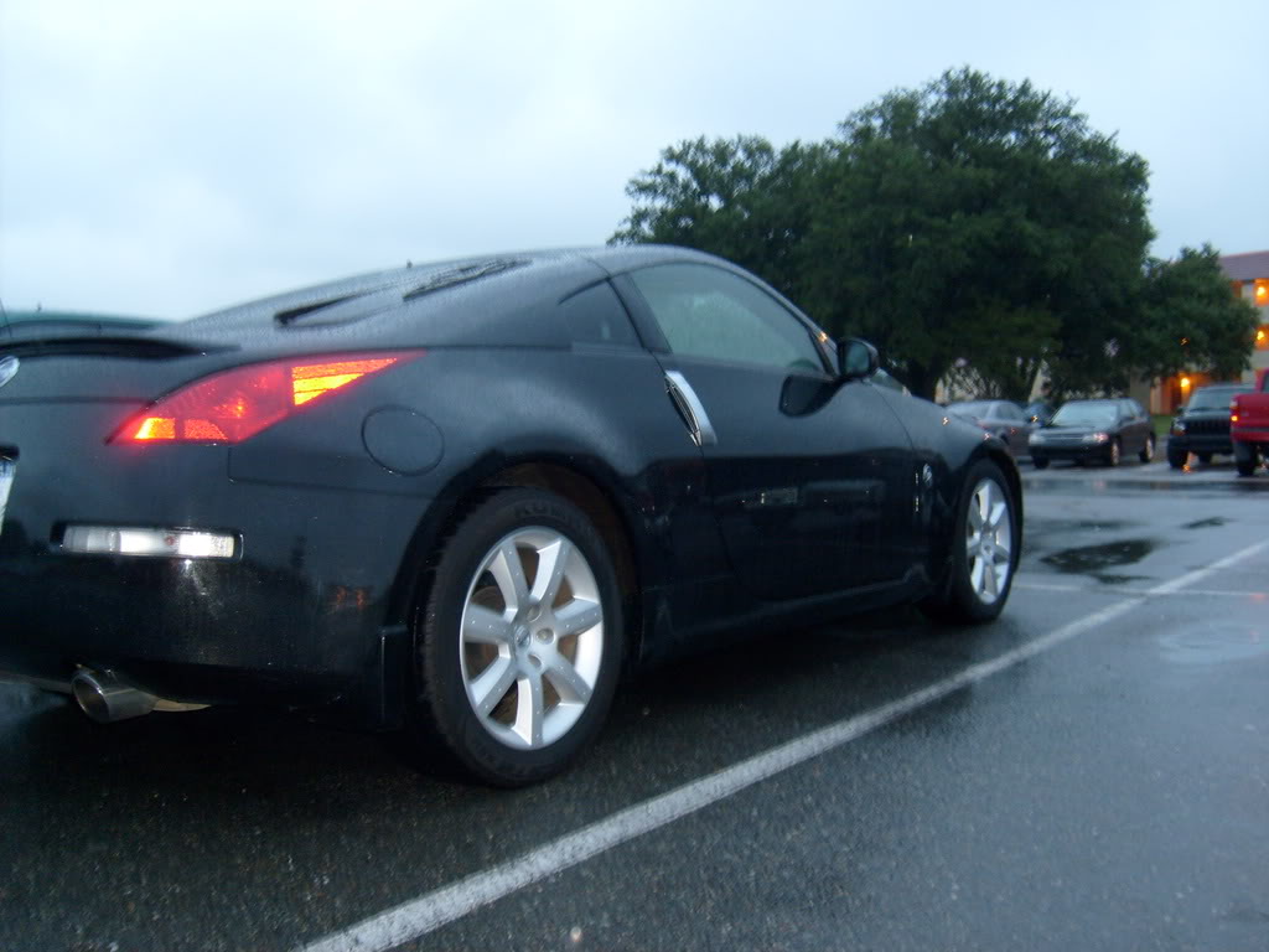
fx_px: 1283
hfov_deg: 52.6
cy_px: 476
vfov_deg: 40.7
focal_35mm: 35
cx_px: 634
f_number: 2.8
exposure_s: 1/6
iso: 80
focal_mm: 5.8
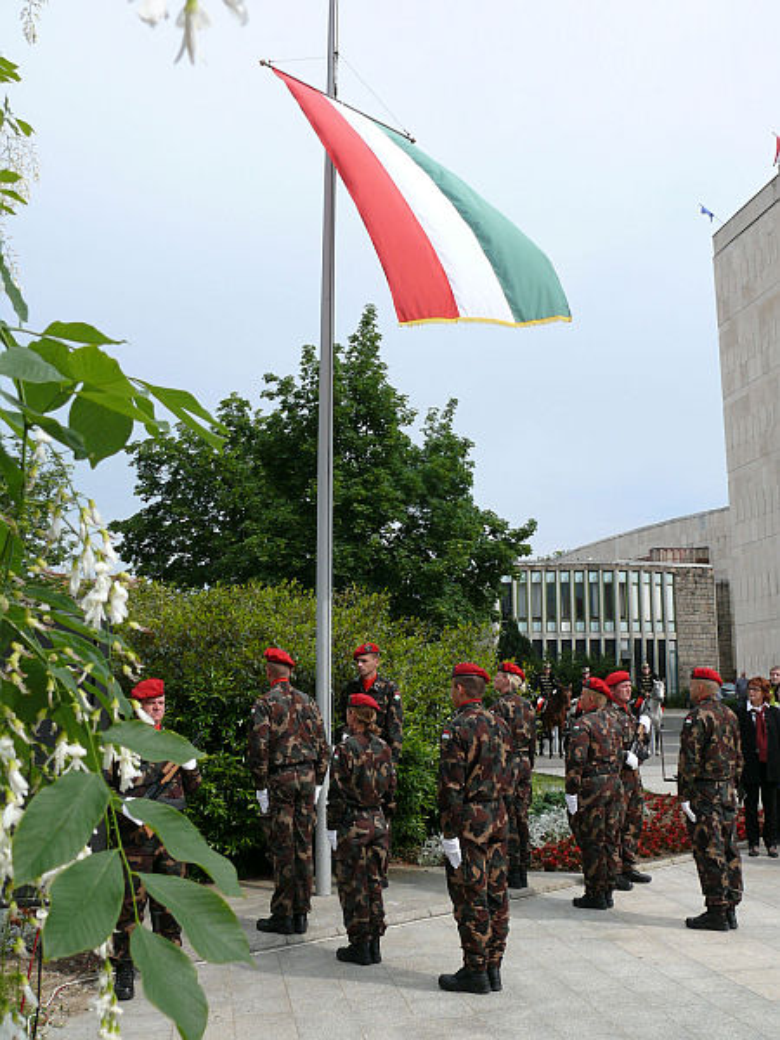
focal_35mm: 35
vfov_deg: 52.6
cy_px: 520
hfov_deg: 40.7
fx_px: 1052
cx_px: 390
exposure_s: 1/500
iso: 100
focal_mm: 7.4
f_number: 5.6
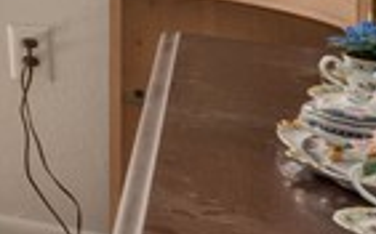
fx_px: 1331
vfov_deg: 9.3
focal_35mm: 130
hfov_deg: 8.8
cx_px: -1029
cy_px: -271
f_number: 8
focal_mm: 11
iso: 200
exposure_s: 1/6
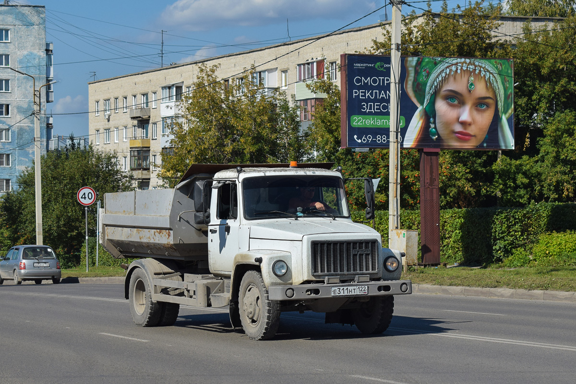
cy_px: 192
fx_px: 1320
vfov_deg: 16.6
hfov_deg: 24.6
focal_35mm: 82
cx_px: 288
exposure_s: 1/1250
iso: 200
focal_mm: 55
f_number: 7.1
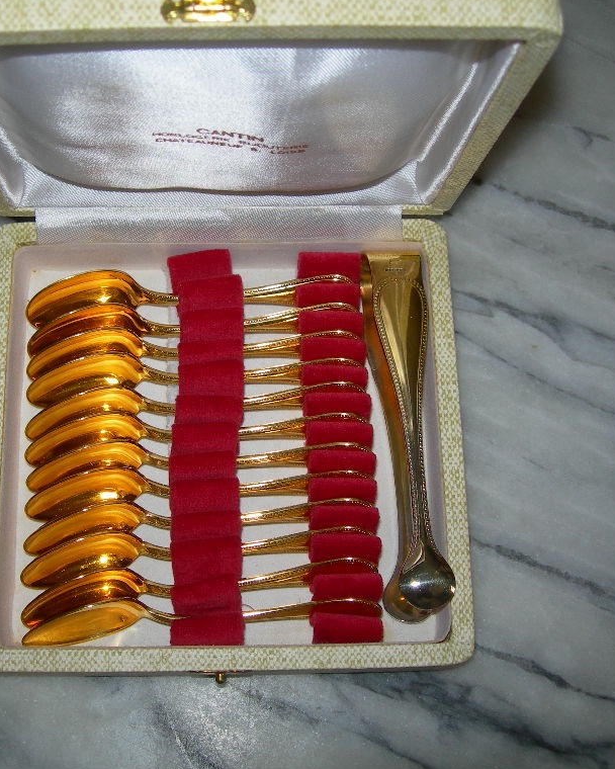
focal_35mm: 50
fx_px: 1138
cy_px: 384
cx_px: 225
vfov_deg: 37.3
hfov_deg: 30.1
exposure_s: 1/60.1
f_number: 2.8
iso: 50
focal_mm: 7.8
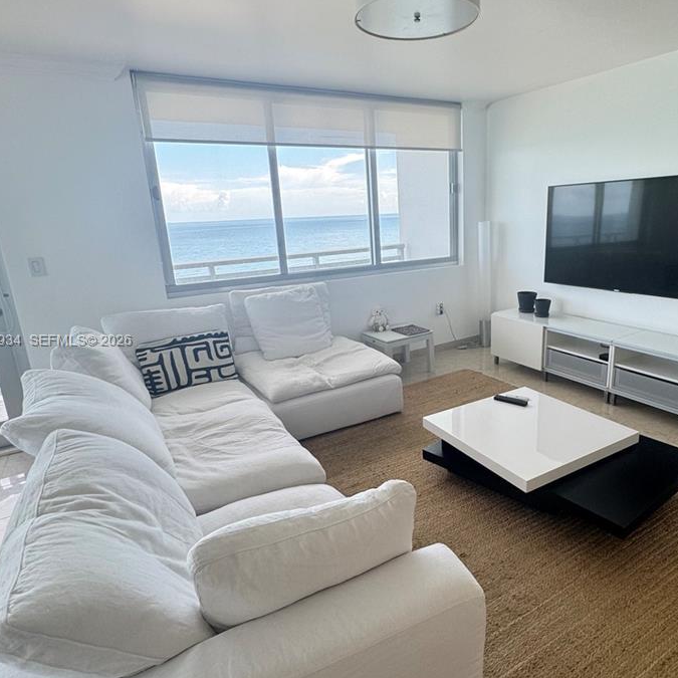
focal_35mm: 22
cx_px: 398
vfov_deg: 69.6
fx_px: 488
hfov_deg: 69.1
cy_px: 342
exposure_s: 1/99
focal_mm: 2.22
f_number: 2.2
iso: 64
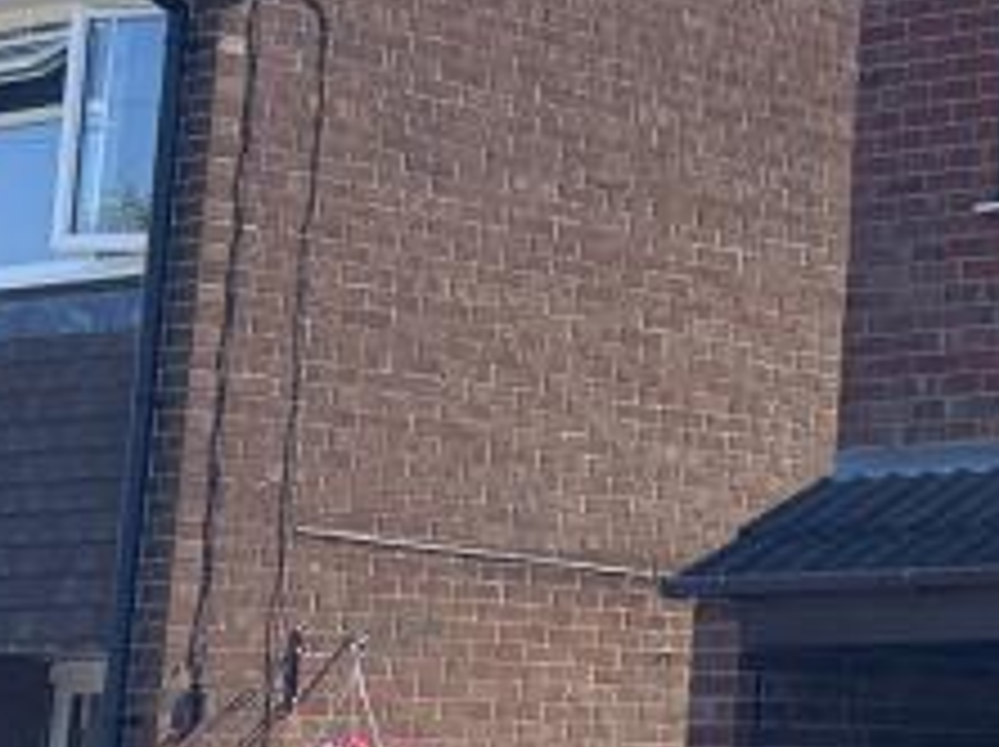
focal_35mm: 120
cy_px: 261
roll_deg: -0.3
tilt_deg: +9.0
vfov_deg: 12.3
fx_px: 3459
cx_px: 1953
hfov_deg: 14.0
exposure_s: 1/1311
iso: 50
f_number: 1.6
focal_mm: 5.96
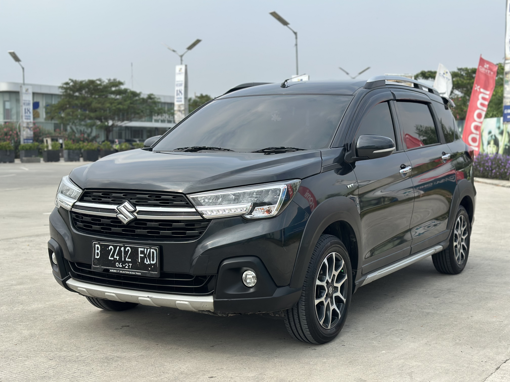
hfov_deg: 39.7
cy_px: 191
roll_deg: +0.0
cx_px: 255
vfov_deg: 30.3
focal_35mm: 48
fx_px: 707
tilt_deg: -3.1
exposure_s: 1/3731
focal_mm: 6.86
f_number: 1.78
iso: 100
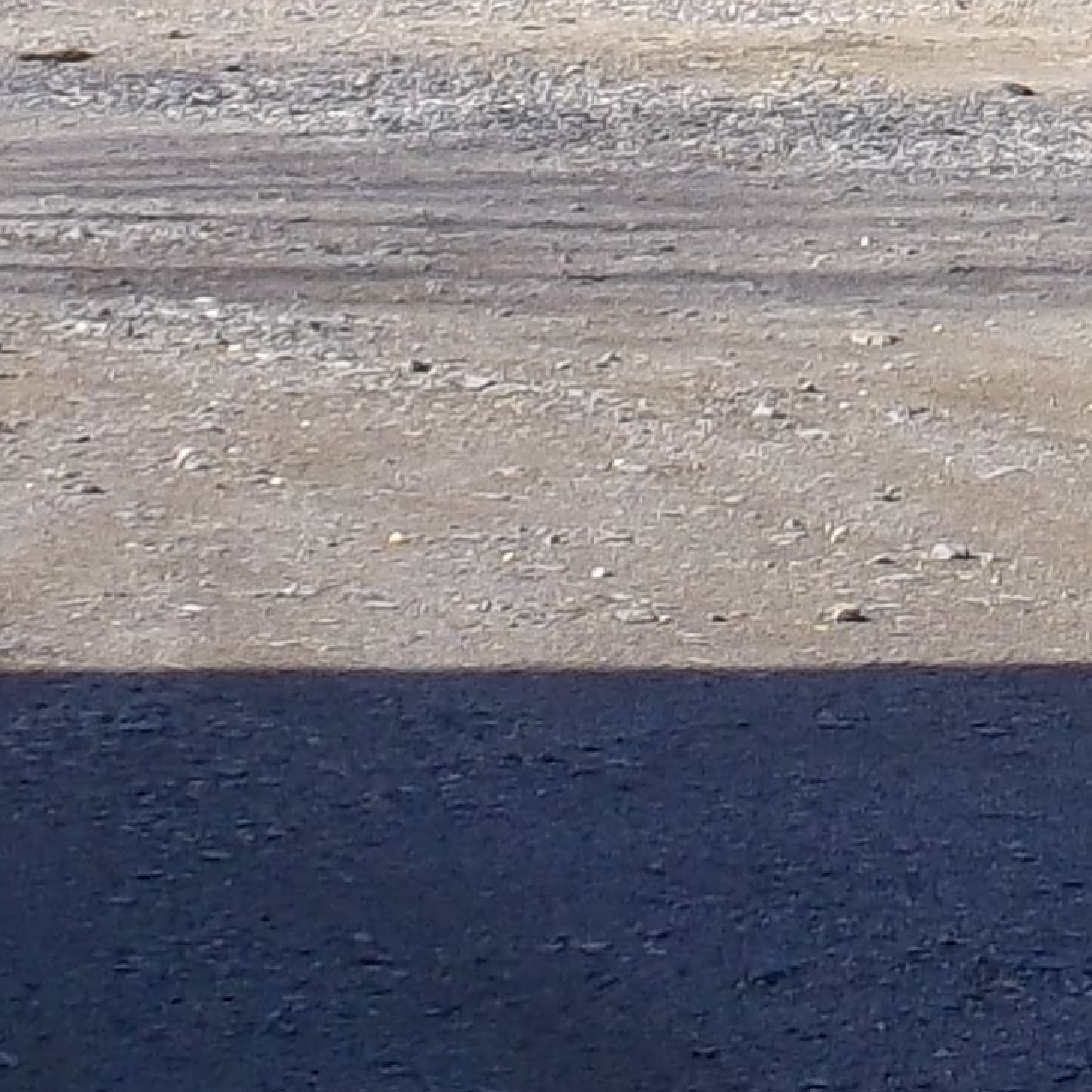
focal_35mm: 199
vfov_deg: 8.4
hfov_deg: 8.3
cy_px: -915
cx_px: 2268
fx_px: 7102
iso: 80
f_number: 4.2
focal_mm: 6.4
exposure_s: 1/400
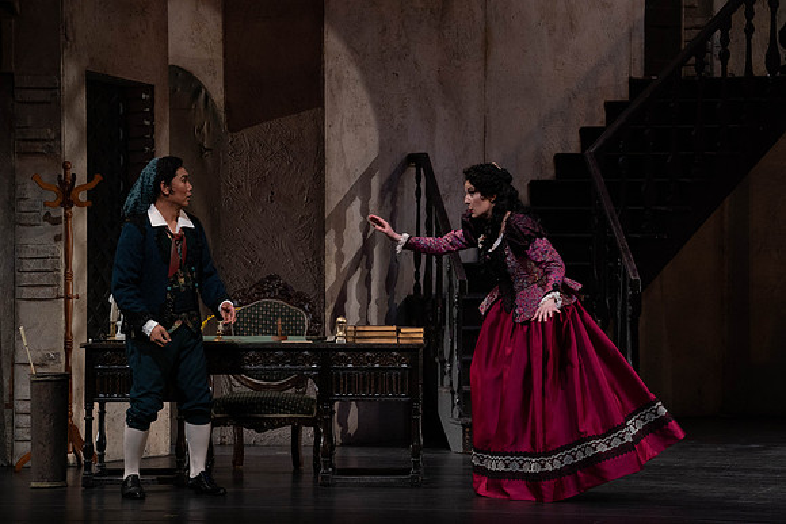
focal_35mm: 171
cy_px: 262
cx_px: 393
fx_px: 3734
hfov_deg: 12.0
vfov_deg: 8.0
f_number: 9
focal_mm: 171
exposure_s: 1/250
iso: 3200
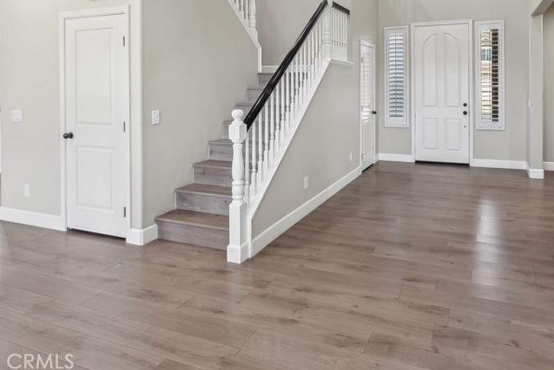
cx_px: 335
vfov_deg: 47.6
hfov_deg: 68.6
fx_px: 400
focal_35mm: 26
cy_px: 91
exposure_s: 2.5
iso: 100
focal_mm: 17
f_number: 22
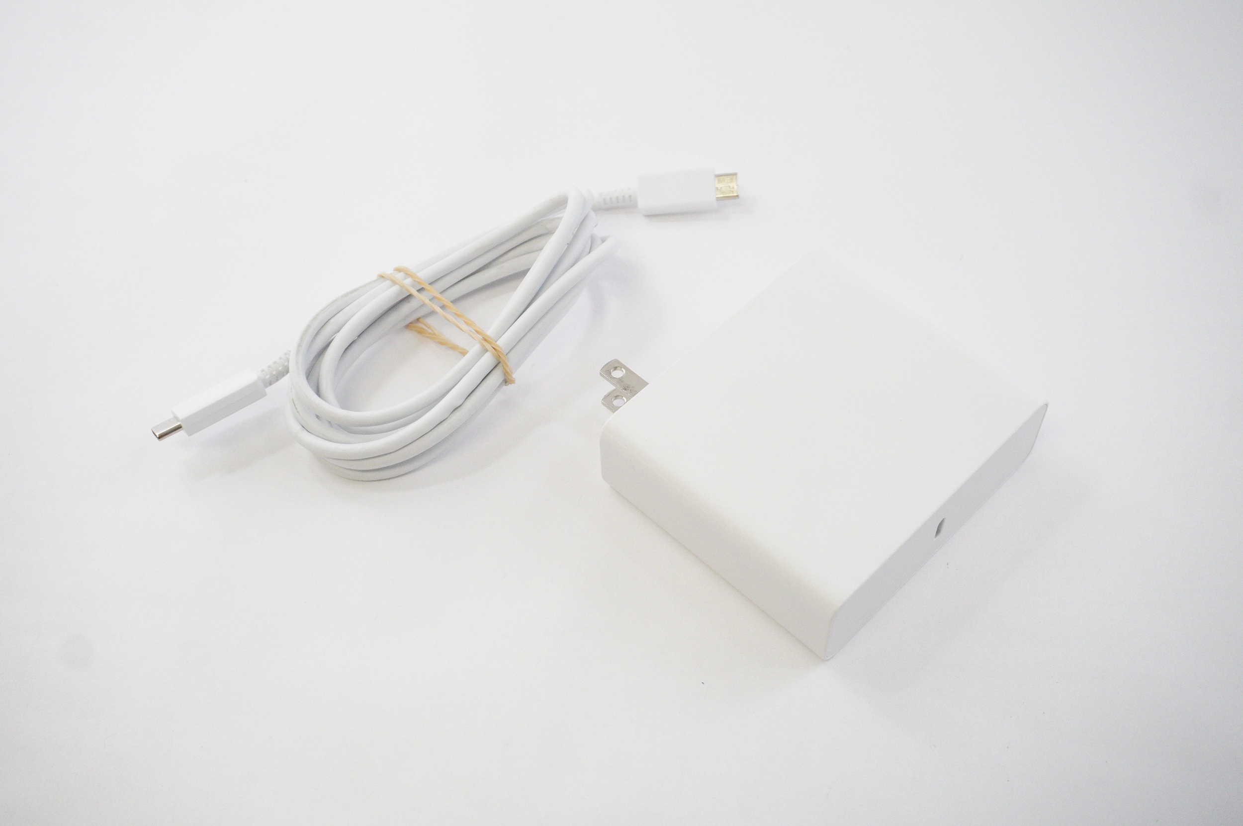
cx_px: 622
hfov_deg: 48.0
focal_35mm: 40
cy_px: 413
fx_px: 1397
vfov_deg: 33.0
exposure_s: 1/320
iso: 4000
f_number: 5.6
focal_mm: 27
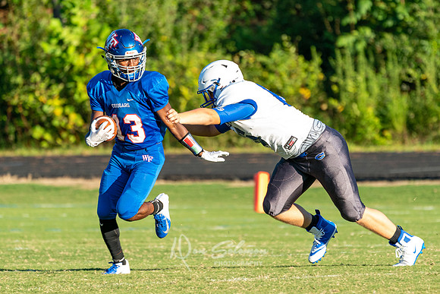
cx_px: 253
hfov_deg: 3.1
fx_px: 8168
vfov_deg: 2.1
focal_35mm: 668
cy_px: 145
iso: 1000
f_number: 5.6
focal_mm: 397
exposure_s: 1/1000
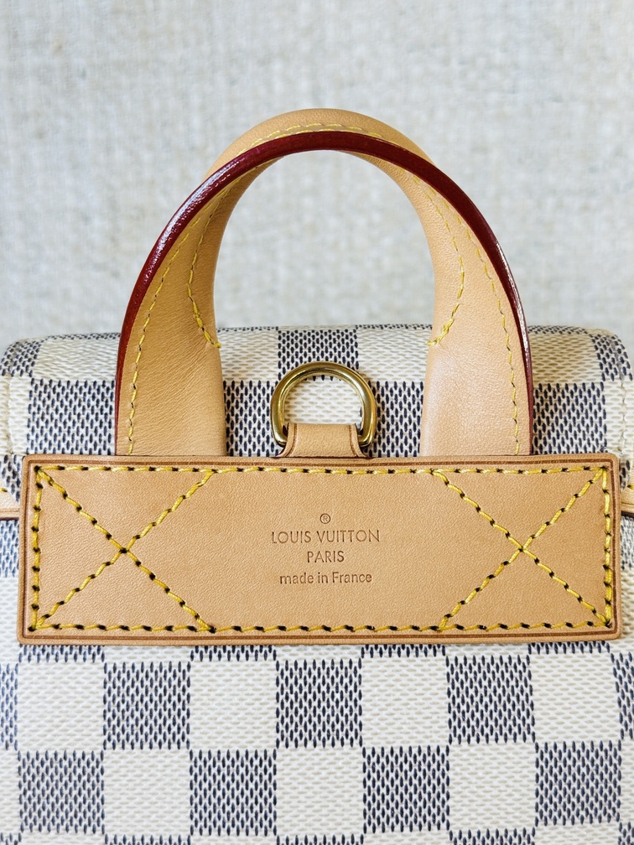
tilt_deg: -15.3
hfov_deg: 30.3
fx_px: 1172
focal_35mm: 48
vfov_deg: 39.7
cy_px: 422
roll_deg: +0.7
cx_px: 317
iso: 100
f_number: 1.78
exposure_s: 1/100
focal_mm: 6.76
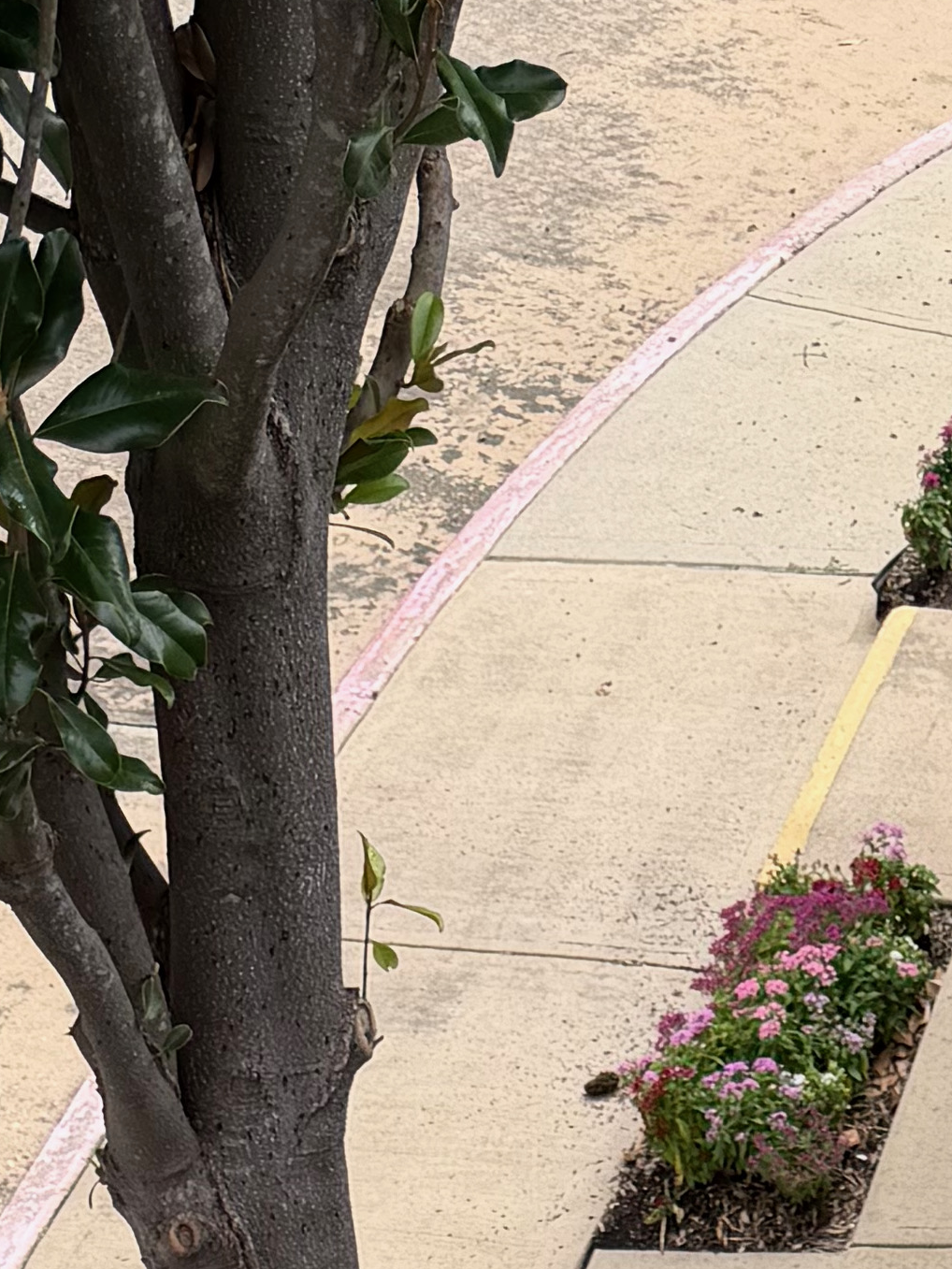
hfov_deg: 14.4
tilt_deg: -56.2
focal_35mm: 101
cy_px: 2644
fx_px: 3703
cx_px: 964
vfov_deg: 15.2
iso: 80
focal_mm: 6.76
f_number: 1.78
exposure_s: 1/1855
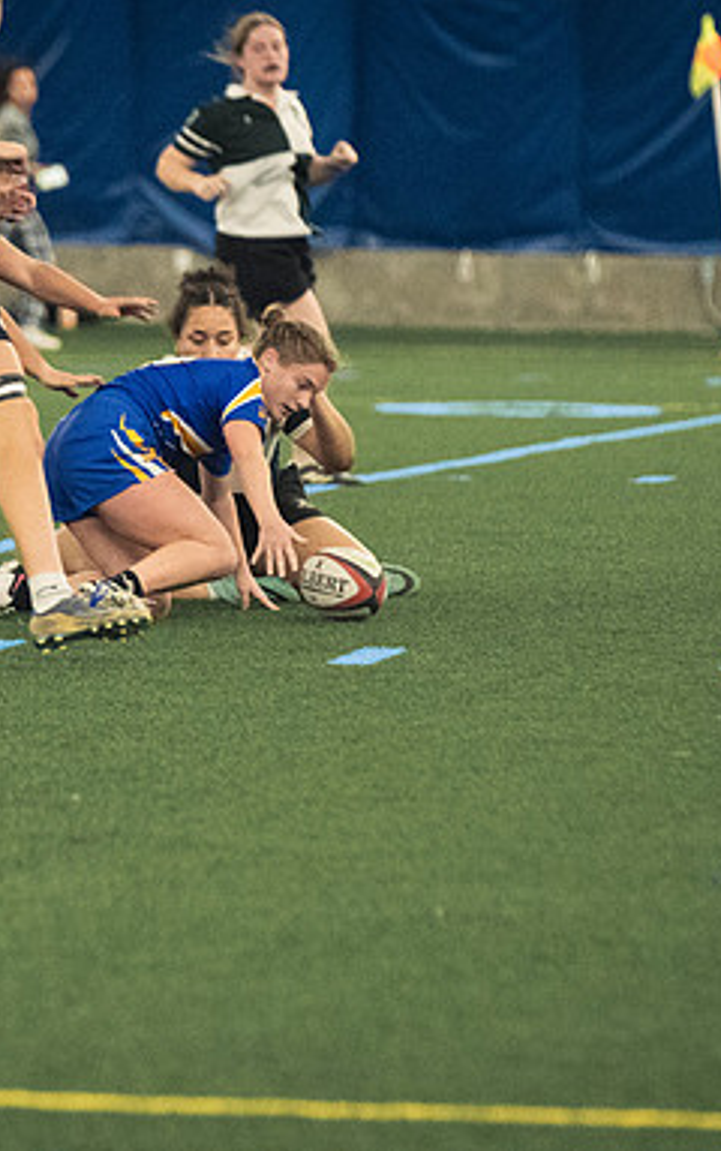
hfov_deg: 3.3
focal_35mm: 393
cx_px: 189
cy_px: 574
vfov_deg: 5.3
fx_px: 12333
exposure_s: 1/500
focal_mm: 170
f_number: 2.8
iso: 10000
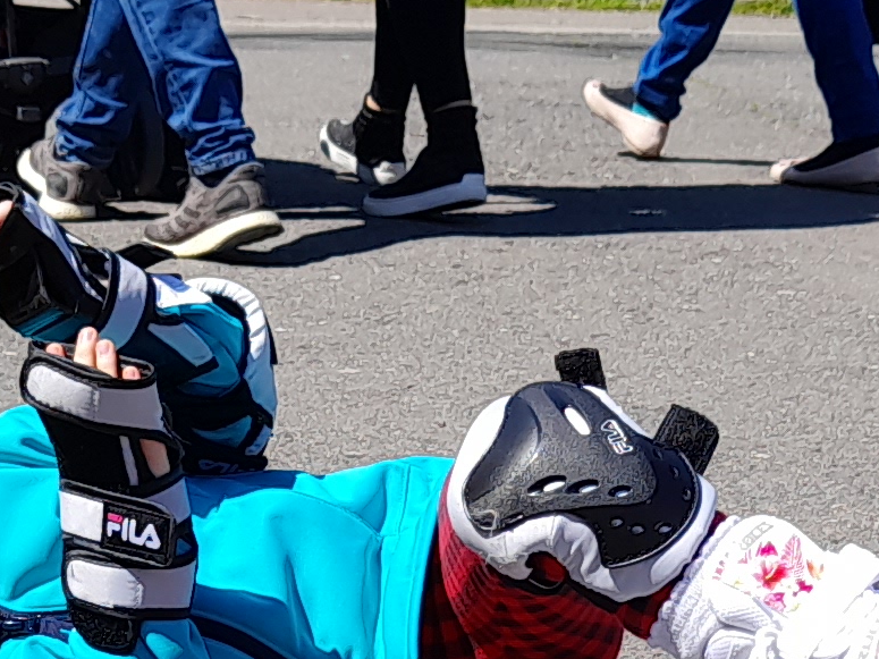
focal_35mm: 129
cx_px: 337
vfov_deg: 11.2
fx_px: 3275
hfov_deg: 15.3
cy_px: 859
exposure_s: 1/611
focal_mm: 4.6
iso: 20
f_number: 2
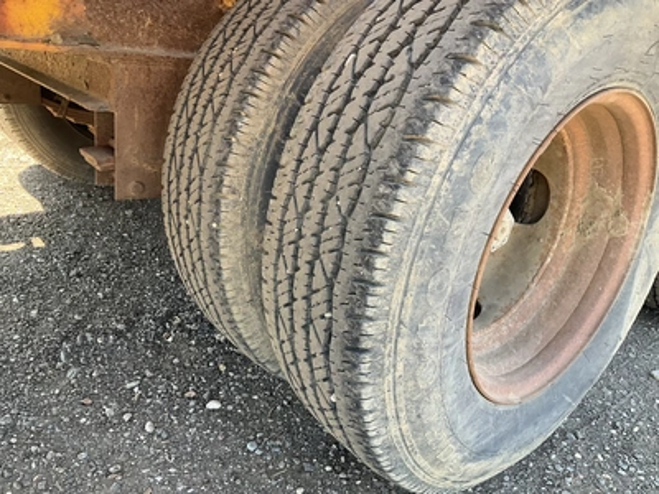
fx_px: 552
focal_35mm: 29
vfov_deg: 48.2
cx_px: 330
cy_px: 247
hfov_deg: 61.7
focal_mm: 3
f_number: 1.8
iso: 40
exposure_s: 1/122
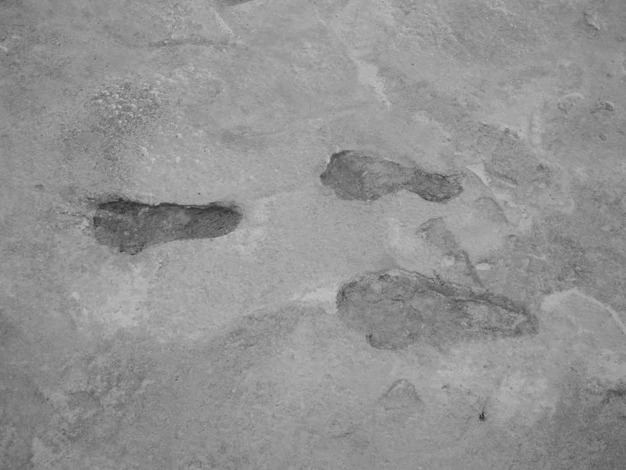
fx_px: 1194
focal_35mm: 66
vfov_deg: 22.3
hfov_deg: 29.4
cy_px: 235
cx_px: 313
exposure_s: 1/80
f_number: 5.1
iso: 320
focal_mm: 33
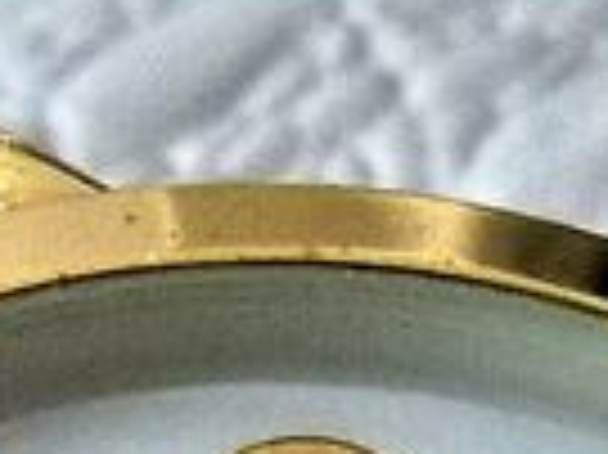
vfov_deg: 7.2
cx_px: 401
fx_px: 3246
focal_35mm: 185
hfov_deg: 10.7
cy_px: 1335
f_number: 3.3
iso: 320
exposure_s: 1/30
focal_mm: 4.5
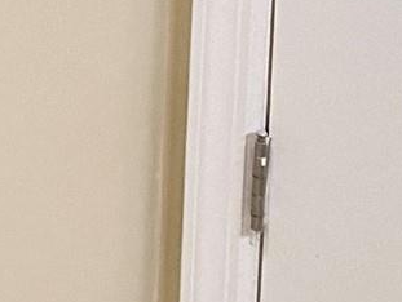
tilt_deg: -9.4
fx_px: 1988
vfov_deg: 7.6
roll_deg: +1.8
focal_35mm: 171
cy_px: -608
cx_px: -729
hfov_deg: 9.5
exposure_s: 1/60
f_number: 1.8
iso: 80
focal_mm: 4.25
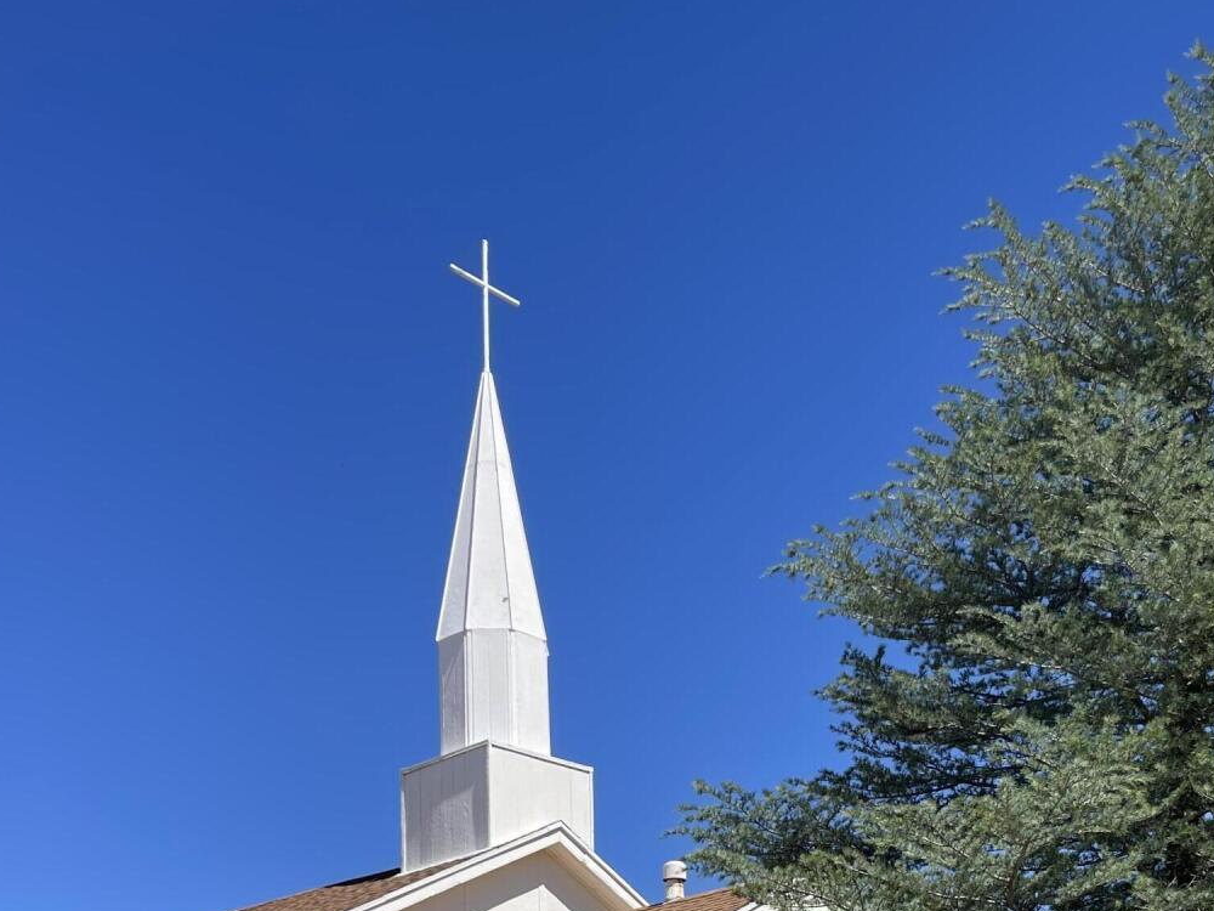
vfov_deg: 26.2
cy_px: 1073
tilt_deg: +6.6
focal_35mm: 50
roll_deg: -0.1
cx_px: 720
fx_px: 1754
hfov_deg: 38.1
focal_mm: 5.1
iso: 32
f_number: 1.6
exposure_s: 1/4348
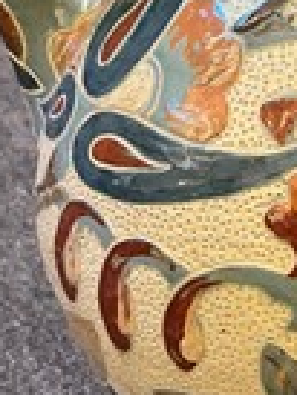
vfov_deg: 25.4
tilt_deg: -34.5
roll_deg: -0.7
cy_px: 110
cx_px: 349
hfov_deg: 18.5
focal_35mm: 76
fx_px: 868
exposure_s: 1/50
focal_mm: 5.1
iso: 320
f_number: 1.6
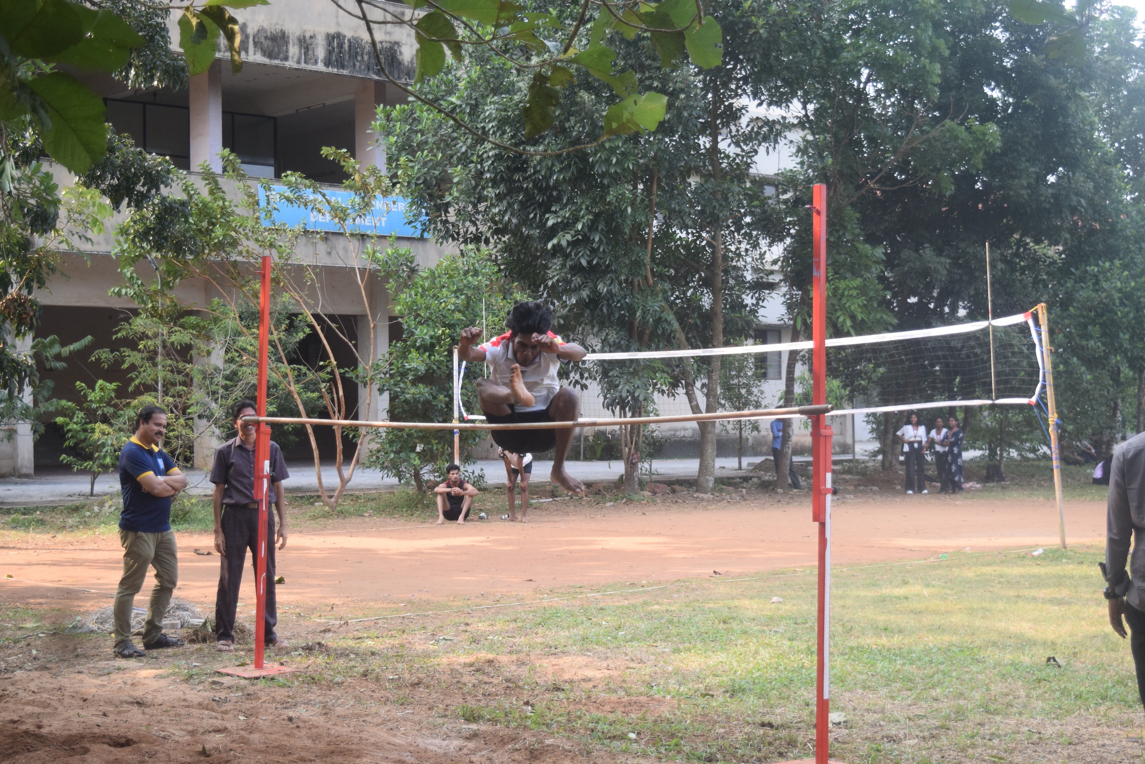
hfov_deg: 35.1
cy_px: 382
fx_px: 1813
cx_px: 572
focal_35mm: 57
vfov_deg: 23.8
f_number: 4.8
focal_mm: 38
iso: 800
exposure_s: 1/640
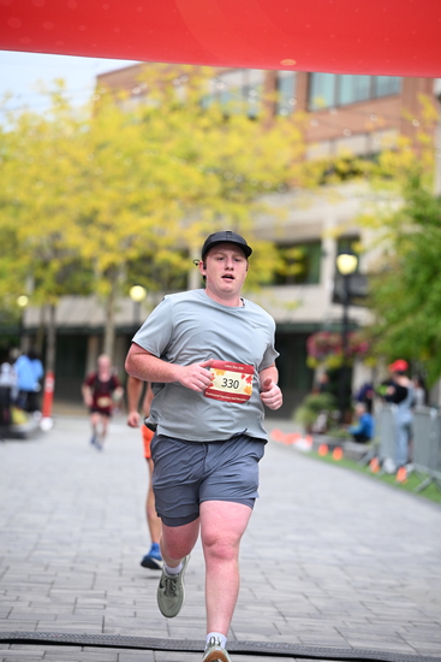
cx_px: 220
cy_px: 331
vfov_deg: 17.1
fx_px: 2203
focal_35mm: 120
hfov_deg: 11.4
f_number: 2.8
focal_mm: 120
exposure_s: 1/2000
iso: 640
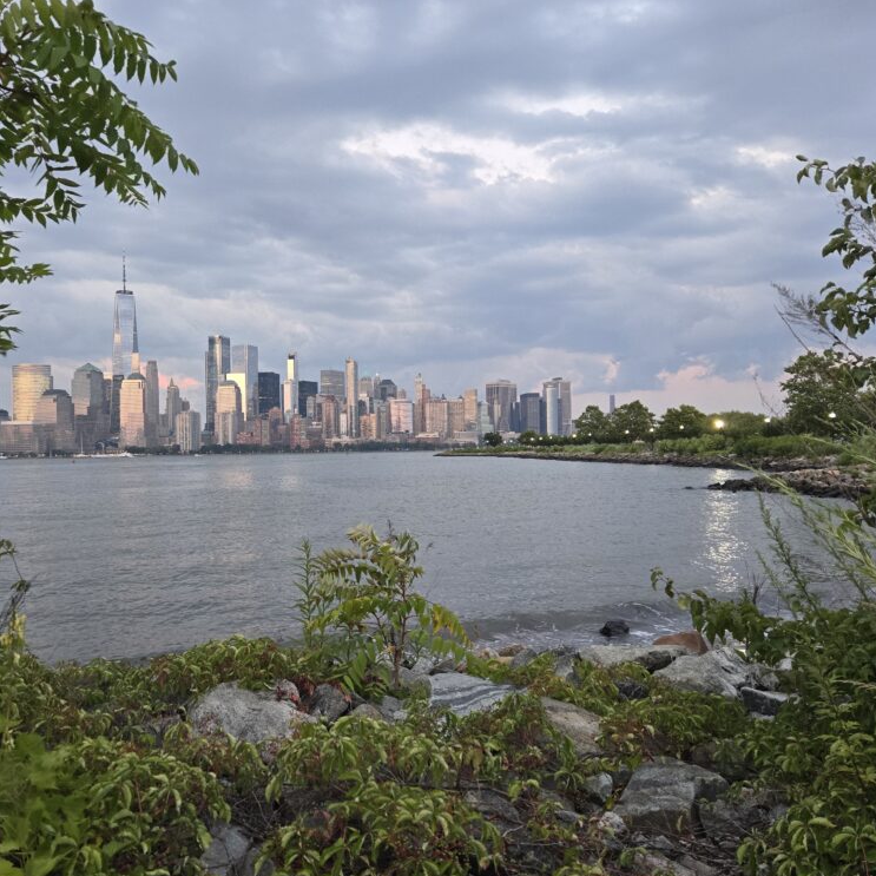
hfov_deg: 56.9
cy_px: 432
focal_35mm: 28
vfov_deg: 57.3
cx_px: 357
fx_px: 802
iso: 250
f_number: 1.8
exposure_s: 1/120
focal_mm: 5.4
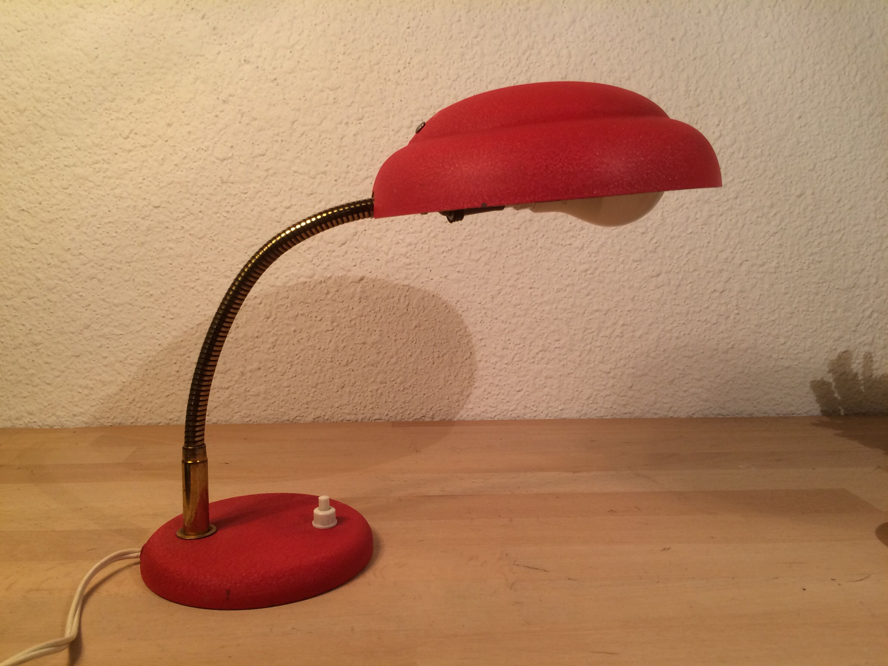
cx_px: 444
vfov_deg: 48.2
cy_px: 333
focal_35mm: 29
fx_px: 744
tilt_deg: -6.5
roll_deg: +0.1
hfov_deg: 61.7
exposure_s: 1/33
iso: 40
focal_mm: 4.15
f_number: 2.2
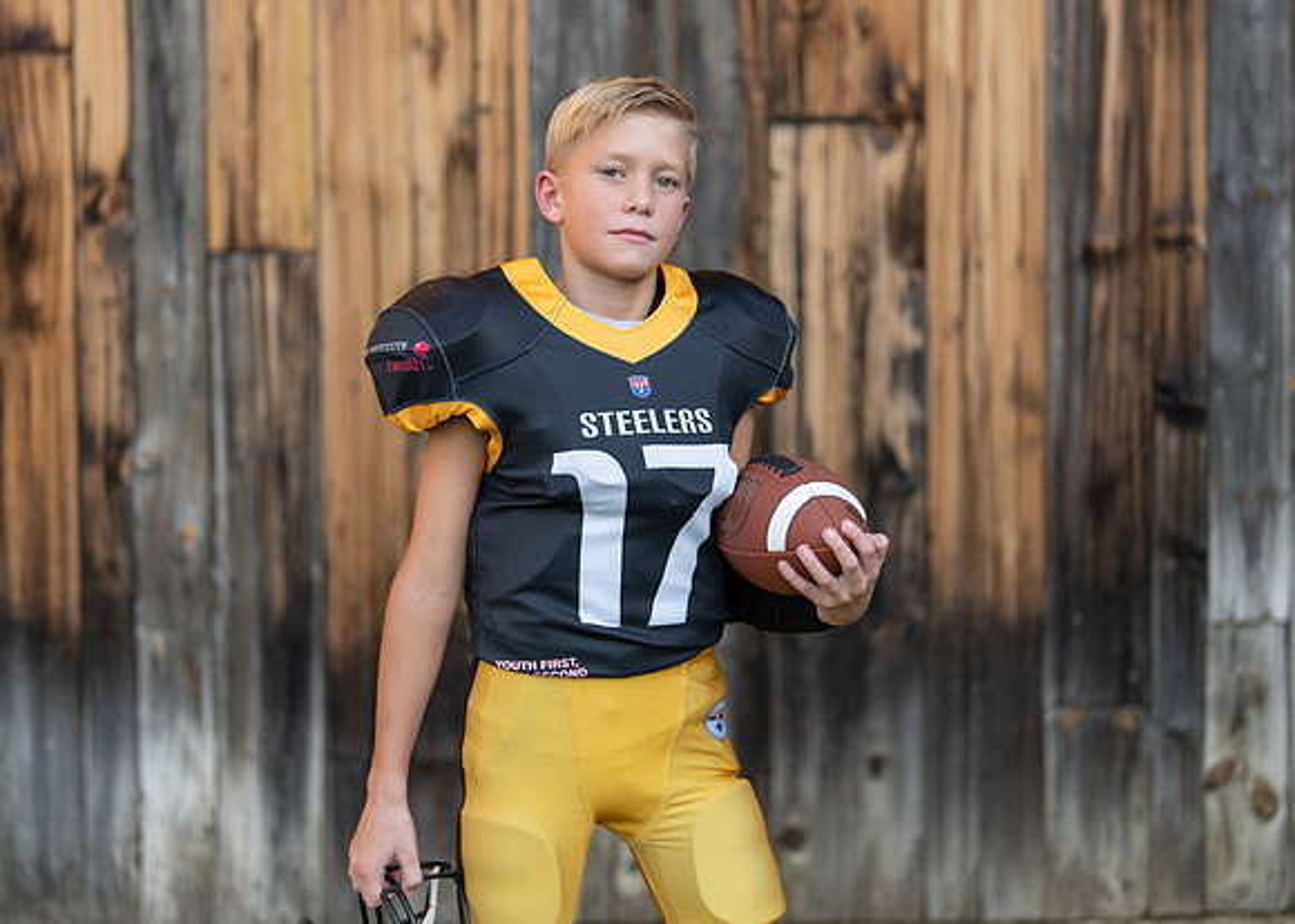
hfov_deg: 31.6
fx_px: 2287
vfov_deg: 22.8
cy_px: 406
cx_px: 631
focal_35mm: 62
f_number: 1.2
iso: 100
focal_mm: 50
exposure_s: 1/2000
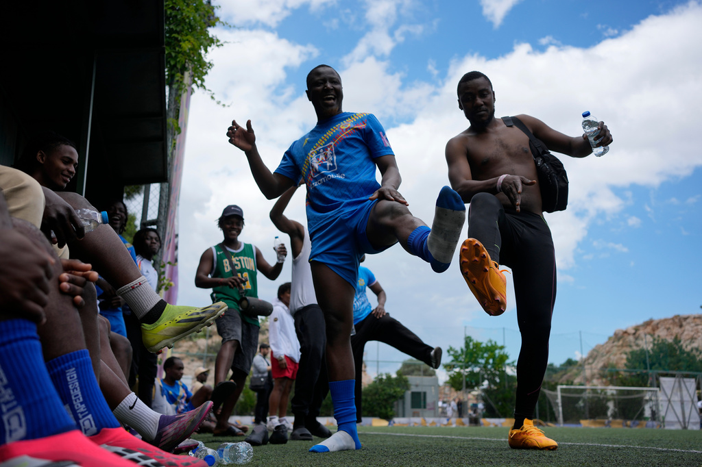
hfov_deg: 54.4
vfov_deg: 37.8
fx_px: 682
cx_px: 351
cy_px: 234
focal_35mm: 35
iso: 100
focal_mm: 35
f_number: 4
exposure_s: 1/1000
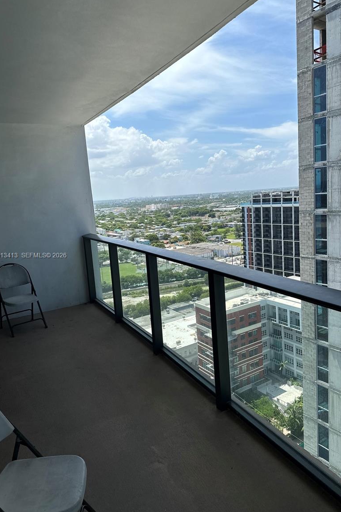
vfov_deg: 69.4
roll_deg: +4.0
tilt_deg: -6.5
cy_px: 256
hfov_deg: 49.5
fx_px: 369
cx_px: 184
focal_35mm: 26
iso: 80
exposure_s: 1/5263
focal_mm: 6.86
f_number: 1.78
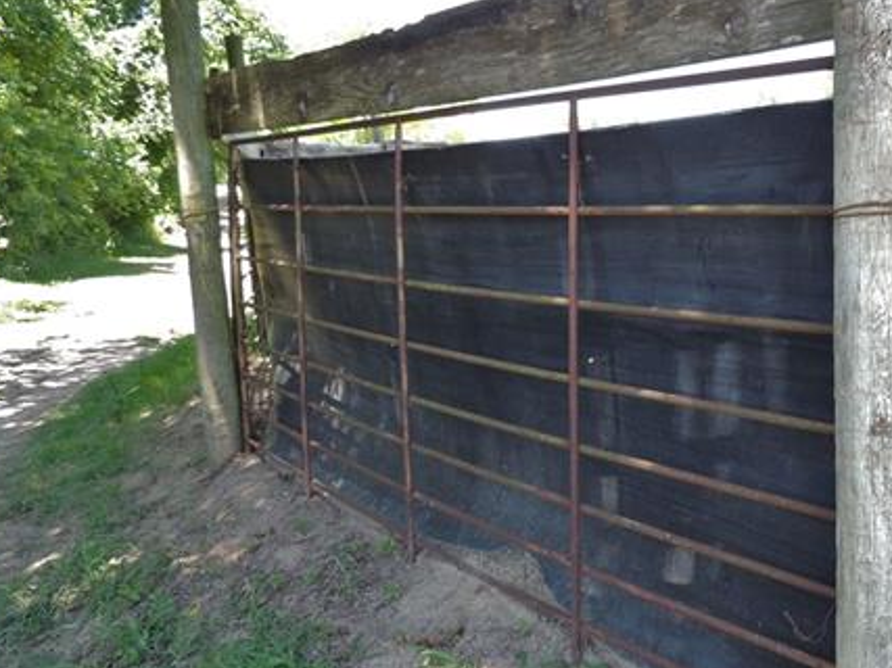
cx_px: 641
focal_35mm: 36
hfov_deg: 49.8
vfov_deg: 39.5
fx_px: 927
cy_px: 284
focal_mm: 4.3
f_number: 3
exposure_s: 1/50
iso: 80
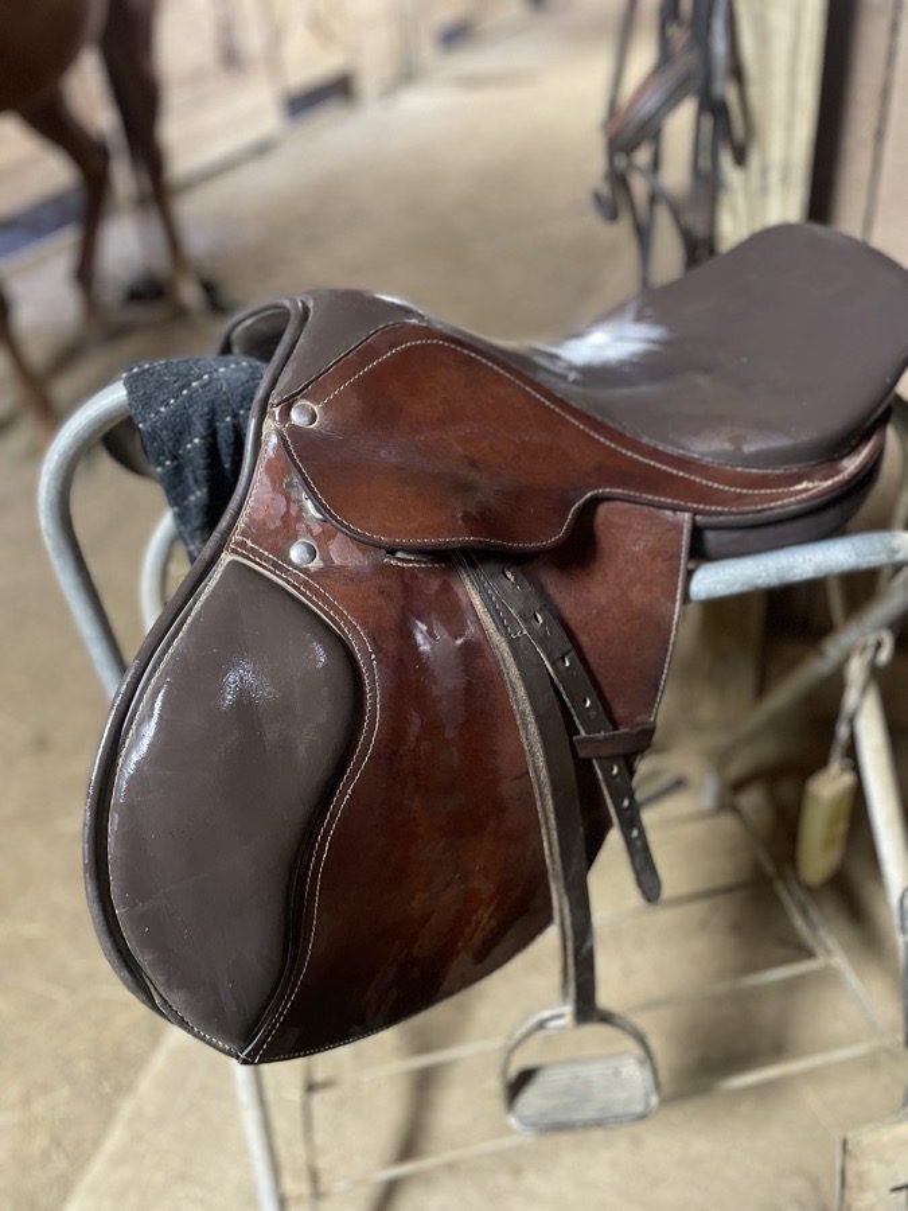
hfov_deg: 53.1
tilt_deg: -36.7
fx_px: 909
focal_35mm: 26
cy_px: 606
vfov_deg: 67.3
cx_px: 454
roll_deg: +8.6
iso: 640
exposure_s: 1/40
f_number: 1.6
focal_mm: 4.2
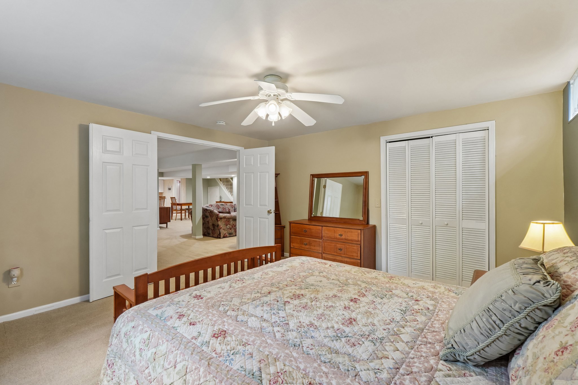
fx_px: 265
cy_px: 192
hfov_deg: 95.0
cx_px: 289
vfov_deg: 72.0
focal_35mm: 16
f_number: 8
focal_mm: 11
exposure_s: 1/8
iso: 400
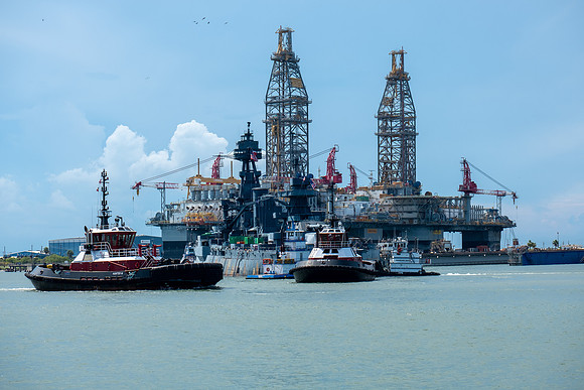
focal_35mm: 83
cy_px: 195
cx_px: 292
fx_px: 1347
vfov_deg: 16.5
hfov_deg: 24.5
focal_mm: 55
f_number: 4.5
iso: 200
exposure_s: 1/1250
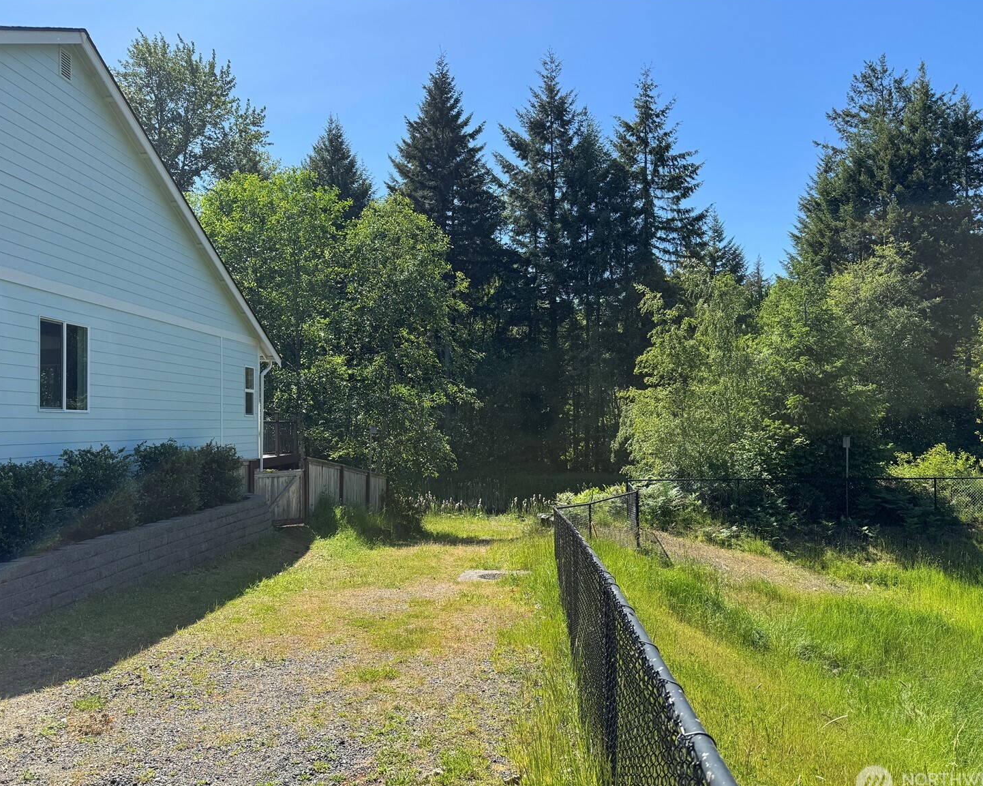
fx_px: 756
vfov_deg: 54.9
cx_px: 487
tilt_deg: +0.8
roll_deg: +0.3
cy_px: 402
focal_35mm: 26
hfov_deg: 66.0
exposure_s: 1/2105
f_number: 1.78
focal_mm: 6.76
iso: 80
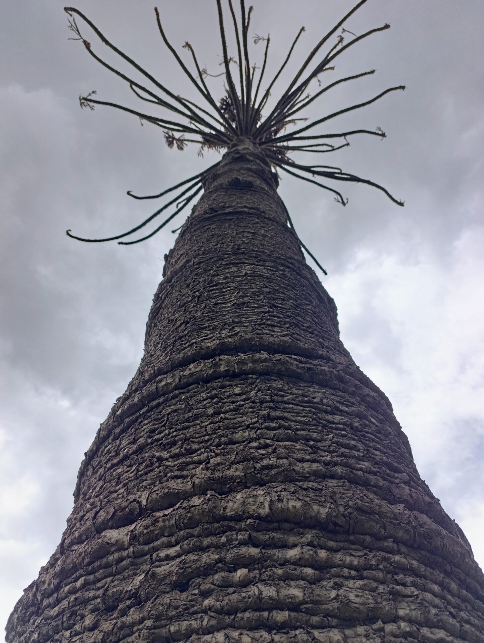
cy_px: 322
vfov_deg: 73.8
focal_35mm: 23
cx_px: 242
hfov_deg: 59.0
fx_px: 428
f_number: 1.6
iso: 50
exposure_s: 1/326
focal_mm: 6.14
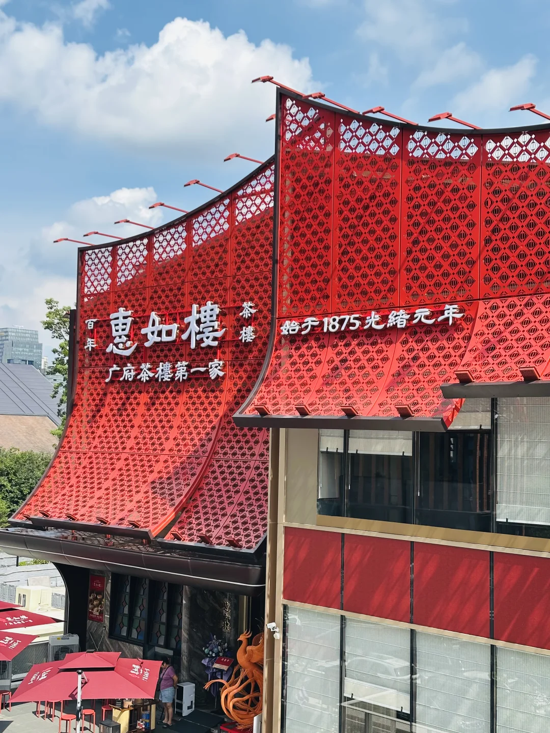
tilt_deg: +4.7
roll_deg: -2.1
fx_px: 1017
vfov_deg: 39.7
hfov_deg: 30.3
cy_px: 366
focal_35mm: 48
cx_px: 275
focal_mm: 6.86
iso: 64
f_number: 1.78
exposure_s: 1/1120
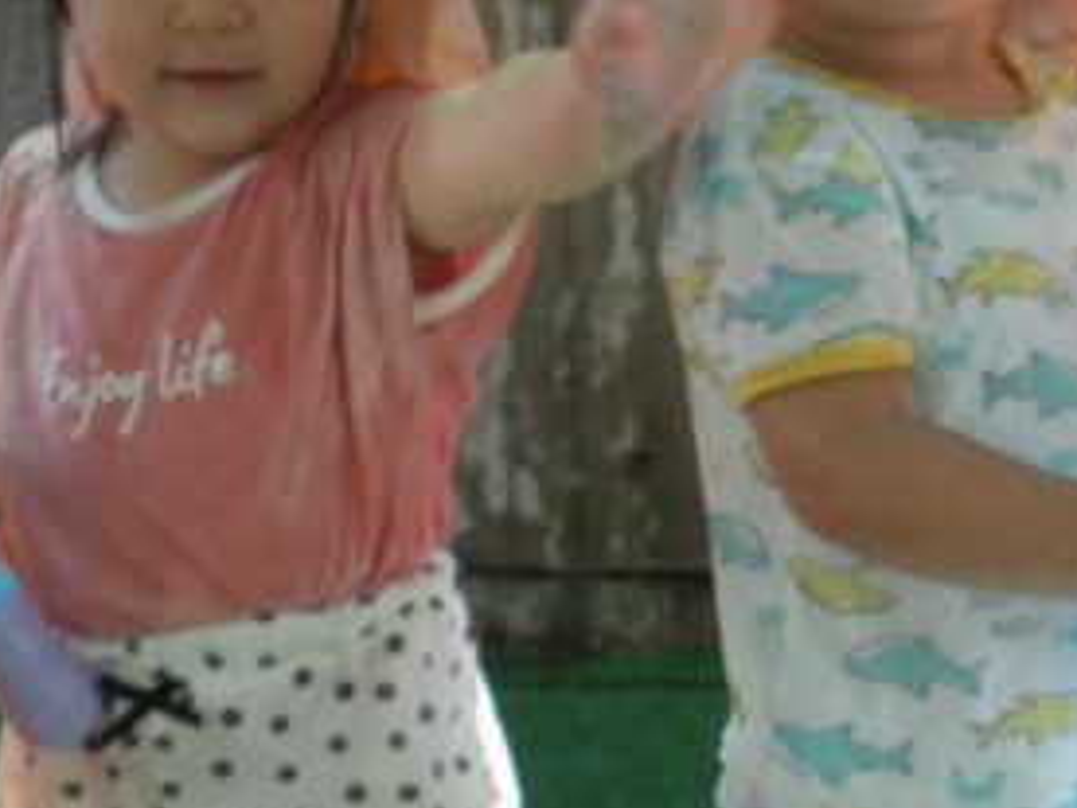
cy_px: 312
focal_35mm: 76
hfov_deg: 25.4
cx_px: 773
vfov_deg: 19.4
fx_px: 2365
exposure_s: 1/93.2
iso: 64
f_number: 3.5
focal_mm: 6.3
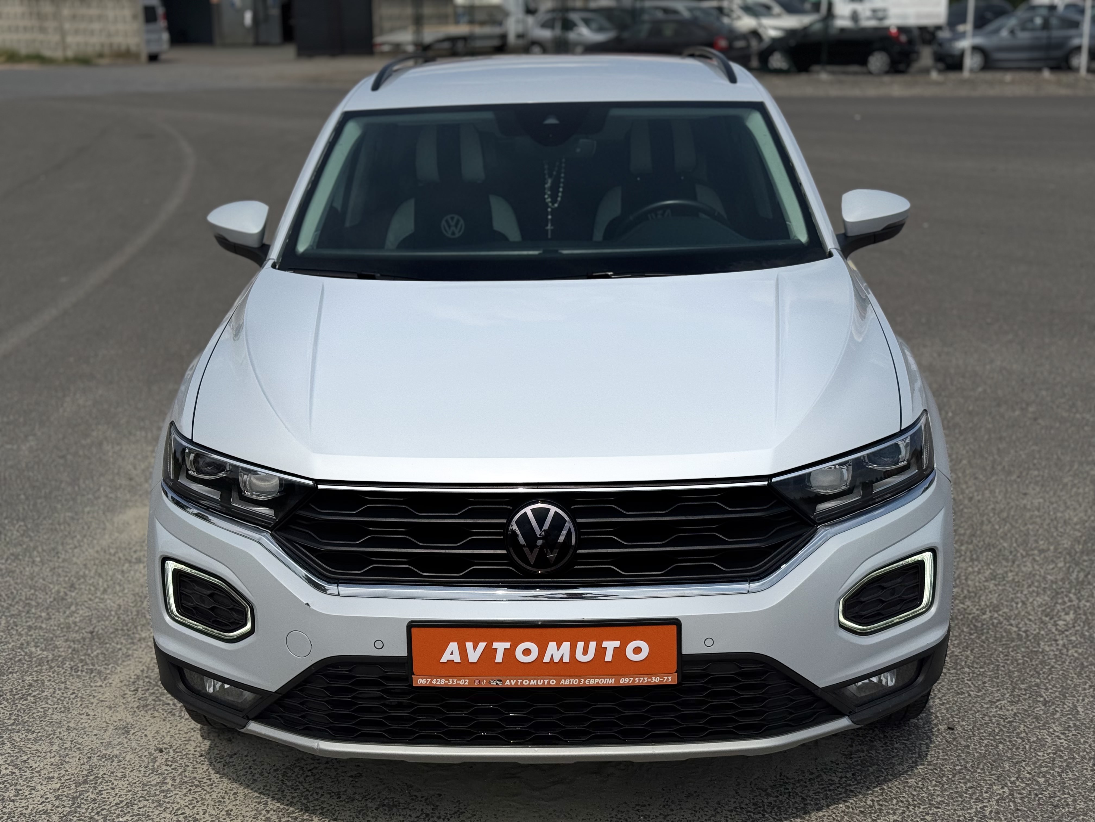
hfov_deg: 39.7
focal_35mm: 48
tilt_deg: -15.2
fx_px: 1518
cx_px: 548
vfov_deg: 30.3
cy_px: 411
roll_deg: +0.0
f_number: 1.78
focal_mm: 6.76
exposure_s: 1/15385
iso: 64
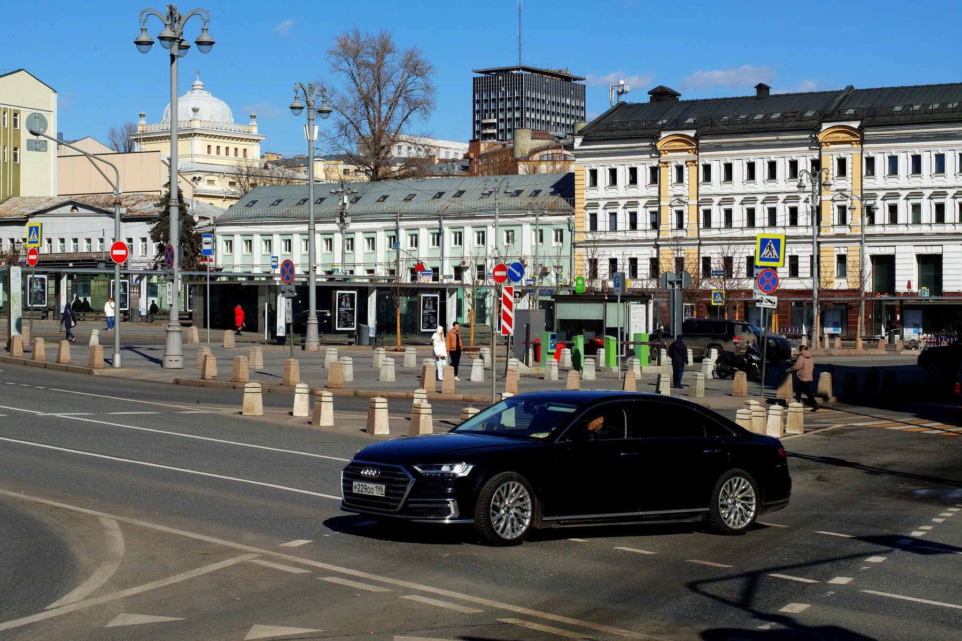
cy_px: 320
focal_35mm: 66
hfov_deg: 30.5
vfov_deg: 20.6
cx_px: 481
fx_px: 1764
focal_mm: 50
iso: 100
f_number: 11
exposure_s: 1/400
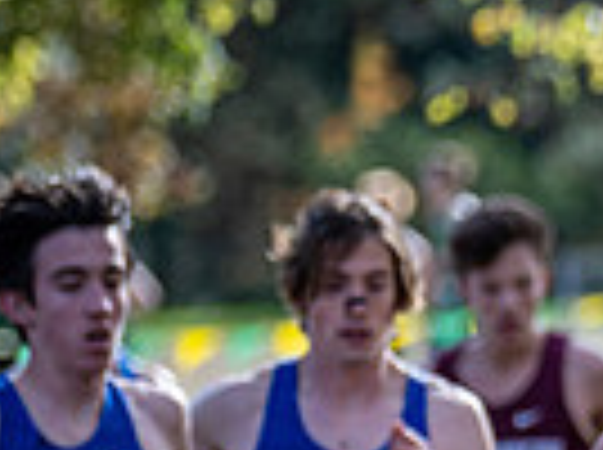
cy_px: 594
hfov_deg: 2.3
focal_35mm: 841
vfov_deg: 1.8
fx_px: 14624
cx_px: 1524
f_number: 2.8
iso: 180
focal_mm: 145
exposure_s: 1/1000
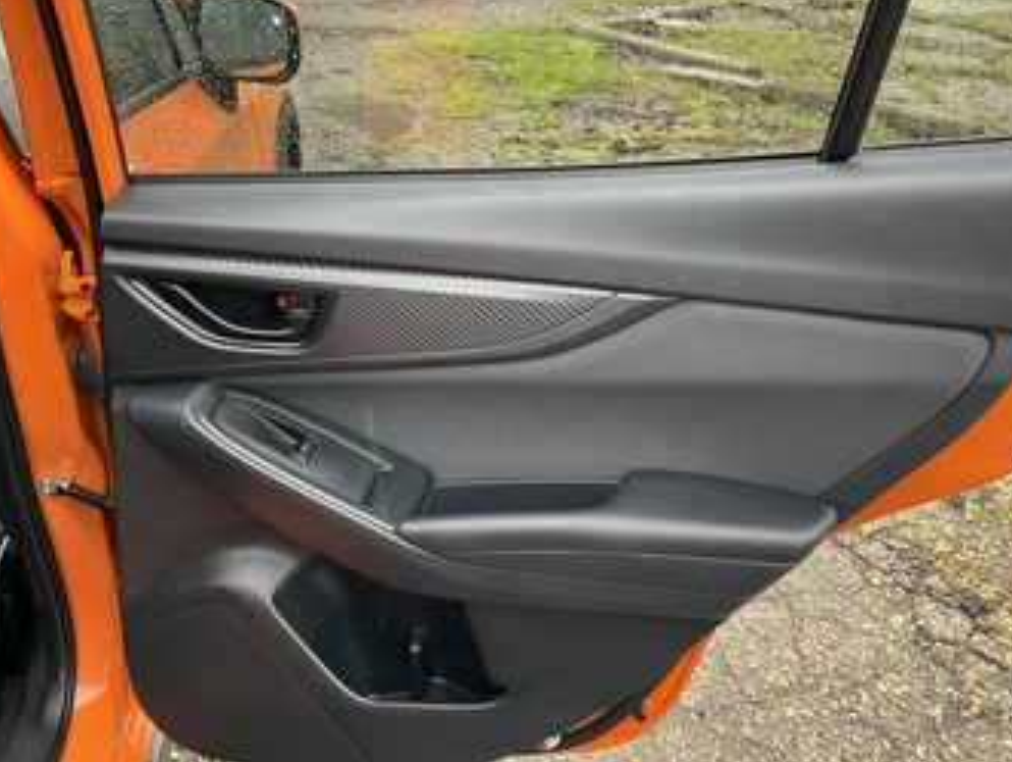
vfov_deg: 40.7
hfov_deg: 52.6
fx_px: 1024
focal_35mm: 35
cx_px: 520
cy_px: 343
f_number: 1.8
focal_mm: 3
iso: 64
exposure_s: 1/100
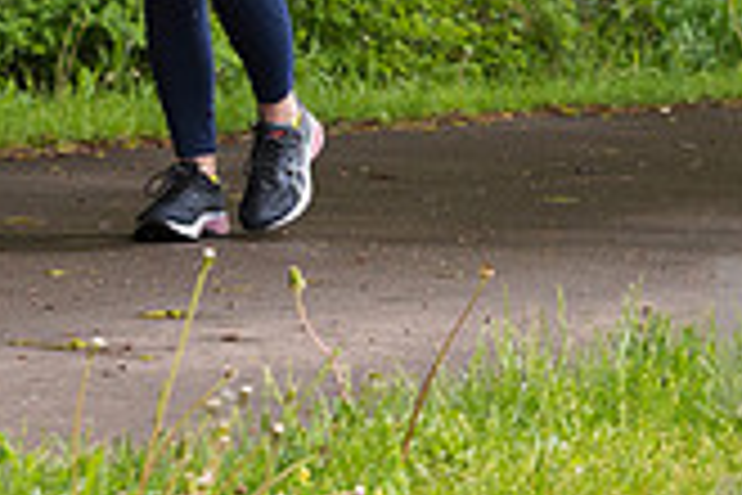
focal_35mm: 334
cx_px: 216
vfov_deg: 4.1
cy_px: -214
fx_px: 6884
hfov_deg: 6.2
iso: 200
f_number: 6.3
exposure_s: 1/640
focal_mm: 95
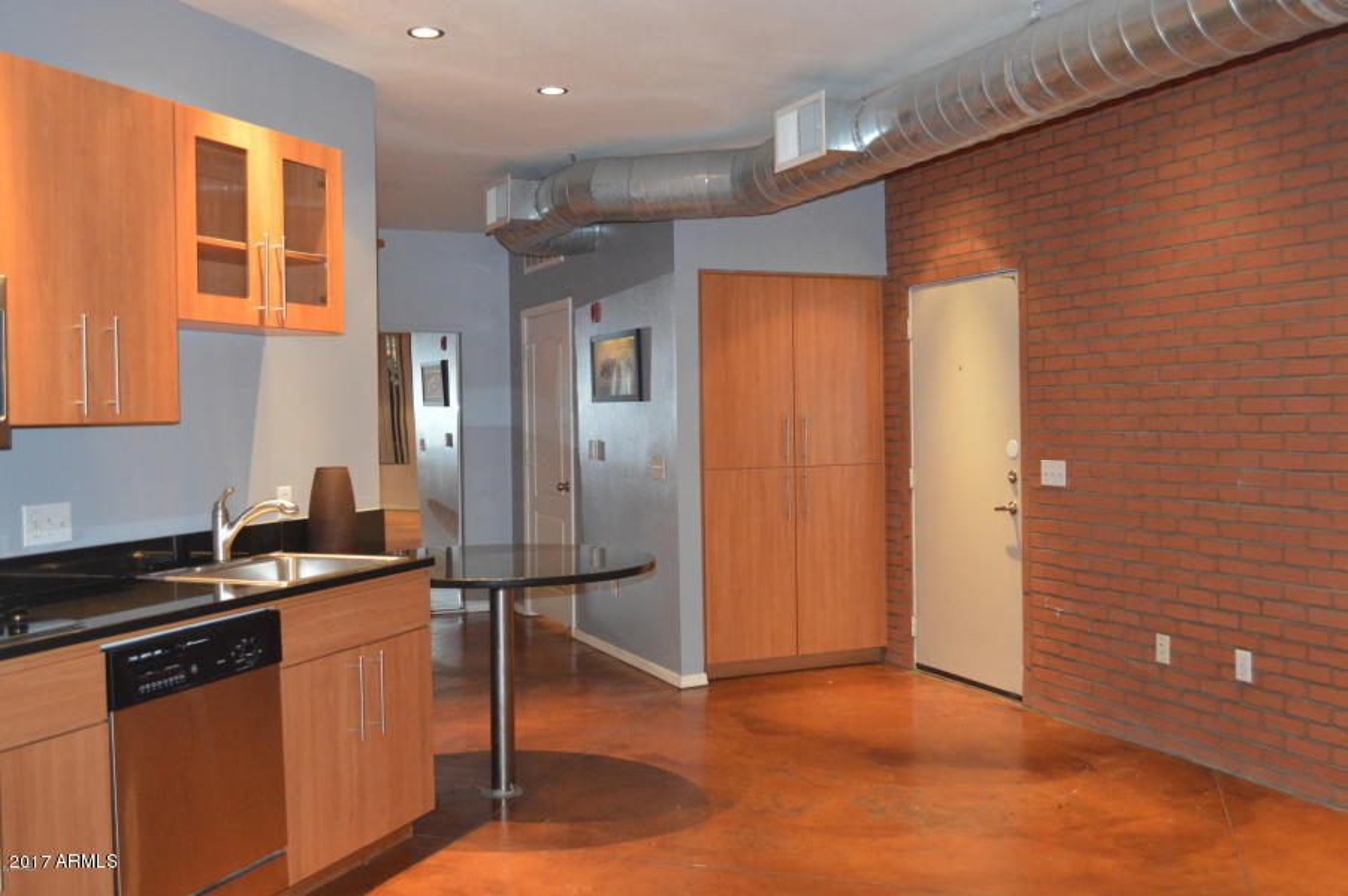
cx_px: 674
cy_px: 448
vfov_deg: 39.9
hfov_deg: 57.3
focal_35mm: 33
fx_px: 1235
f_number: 4
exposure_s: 1/60
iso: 2500
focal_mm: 22
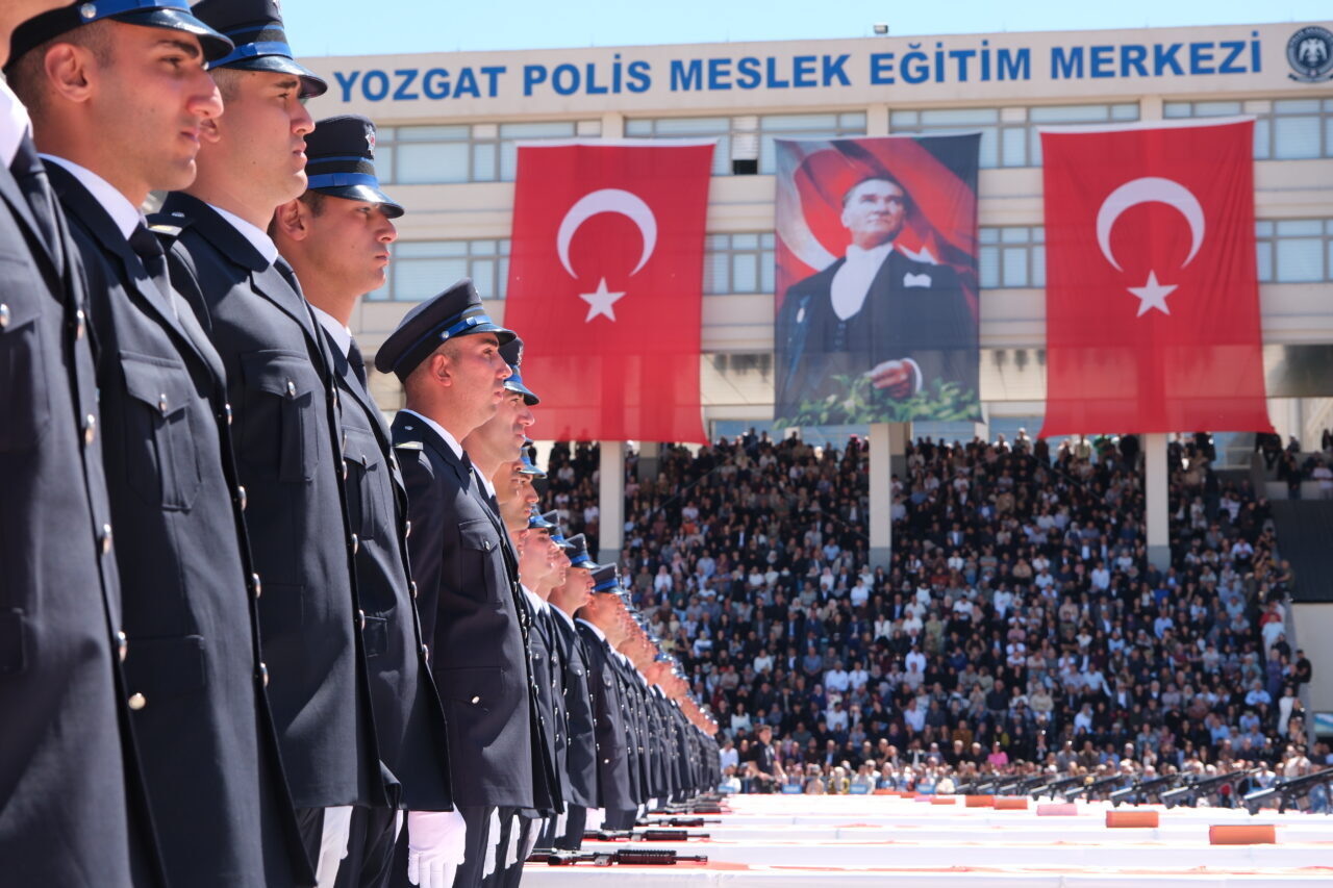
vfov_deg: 18.7
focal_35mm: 73
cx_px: 666
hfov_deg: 27.7
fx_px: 2702
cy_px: 444
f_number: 5.6
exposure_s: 1/300
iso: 200
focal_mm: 48.5
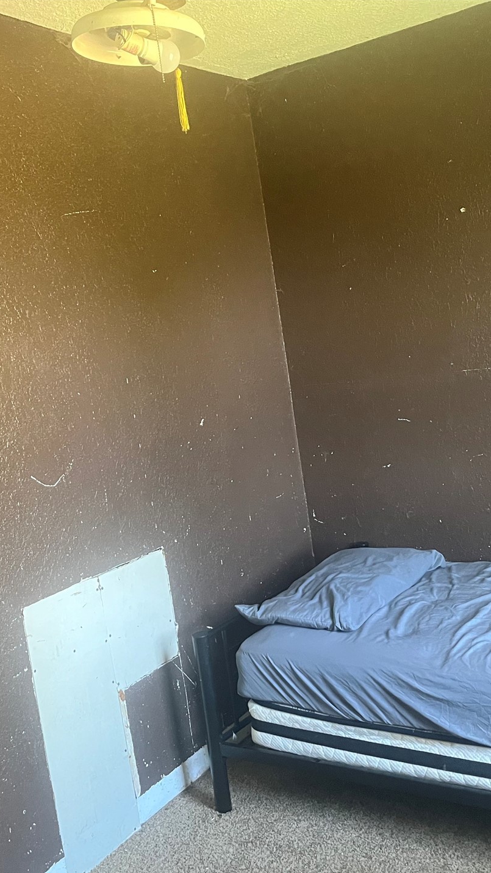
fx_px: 879
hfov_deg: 31.1
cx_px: 307
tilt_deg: -5.7
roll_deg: +8.6
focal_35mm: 38
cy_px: 438
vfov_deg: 52.8
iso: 500
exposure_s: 1/57
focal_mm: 5.1
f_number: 1.6
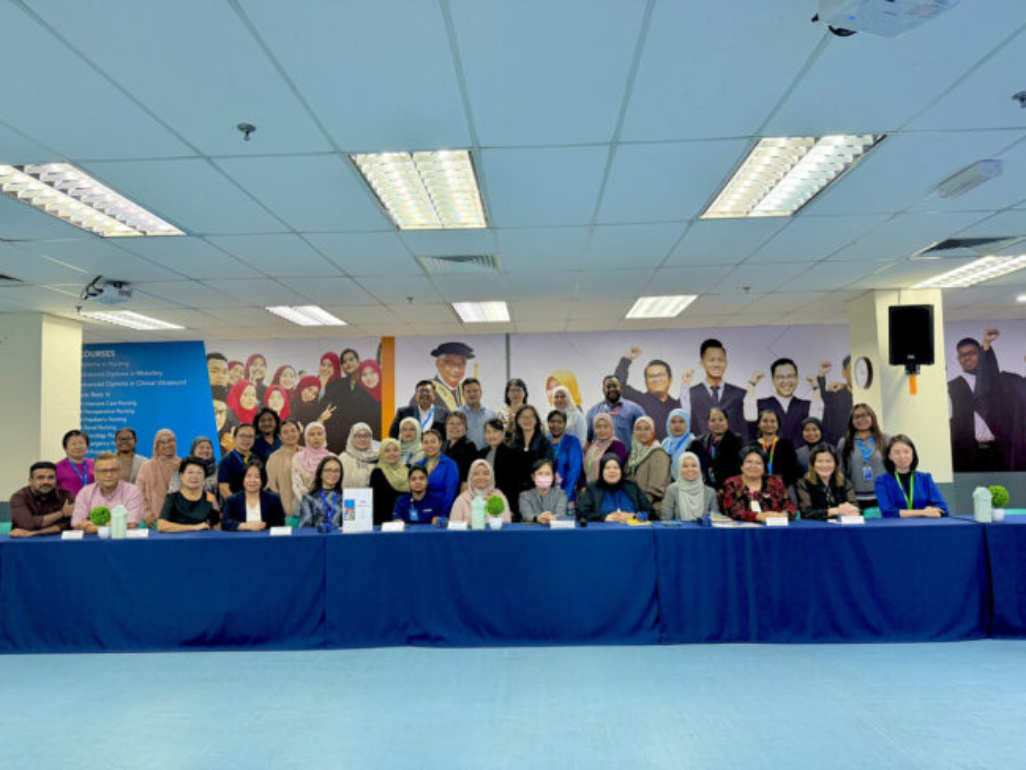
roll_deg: +1.3
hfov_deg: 71.6
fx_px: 712
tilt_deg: +3.7
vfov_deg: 56.8
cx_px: 513
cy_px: 385
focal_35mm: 24
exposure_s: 1/100
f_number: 1.78
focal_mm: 6.76
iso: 320
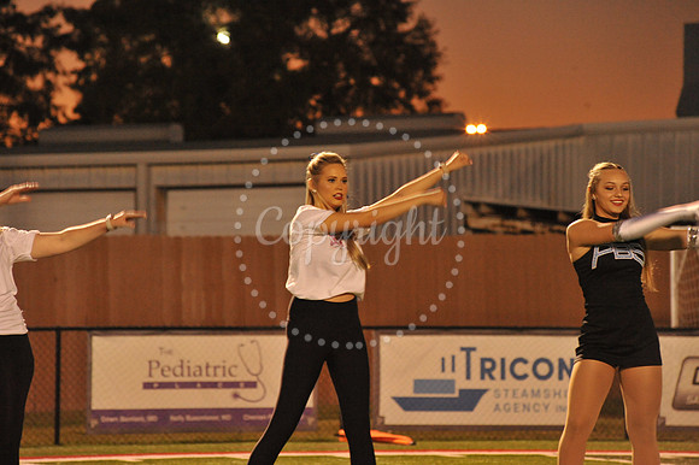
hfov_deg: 10.3
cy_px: 232
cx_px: 350
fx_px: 3881
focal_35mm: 200
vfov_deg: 6.9
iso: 5000
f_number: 7.1
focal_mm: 200
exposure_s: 1/160
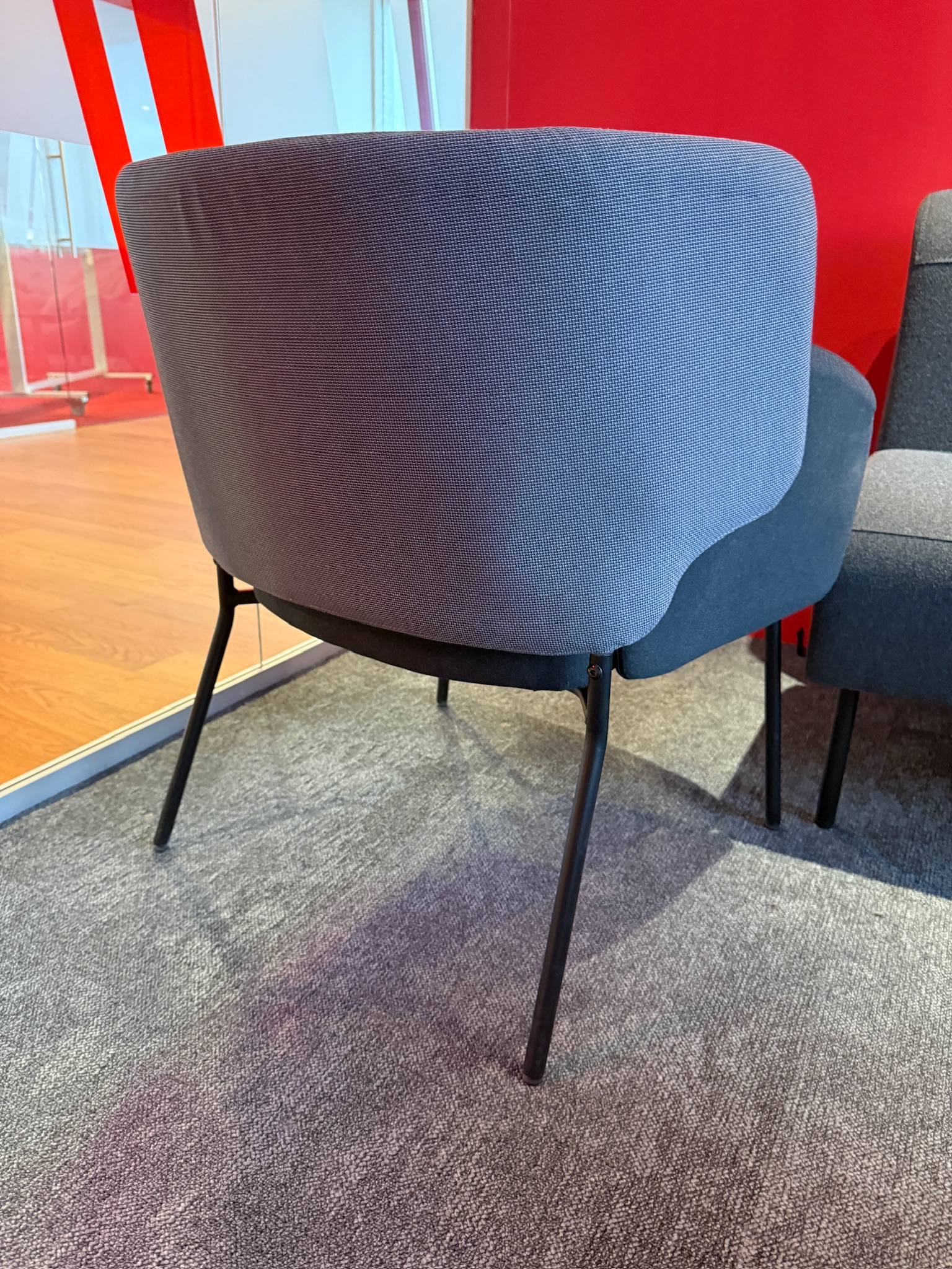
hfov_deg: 56.8
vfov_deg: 71.6
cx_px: 476
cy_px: 634
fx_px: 880
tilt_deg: -18.5
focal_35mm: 24
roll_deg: -0.7
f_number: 1.78
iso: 640
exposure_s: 1/33
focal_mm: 6.76
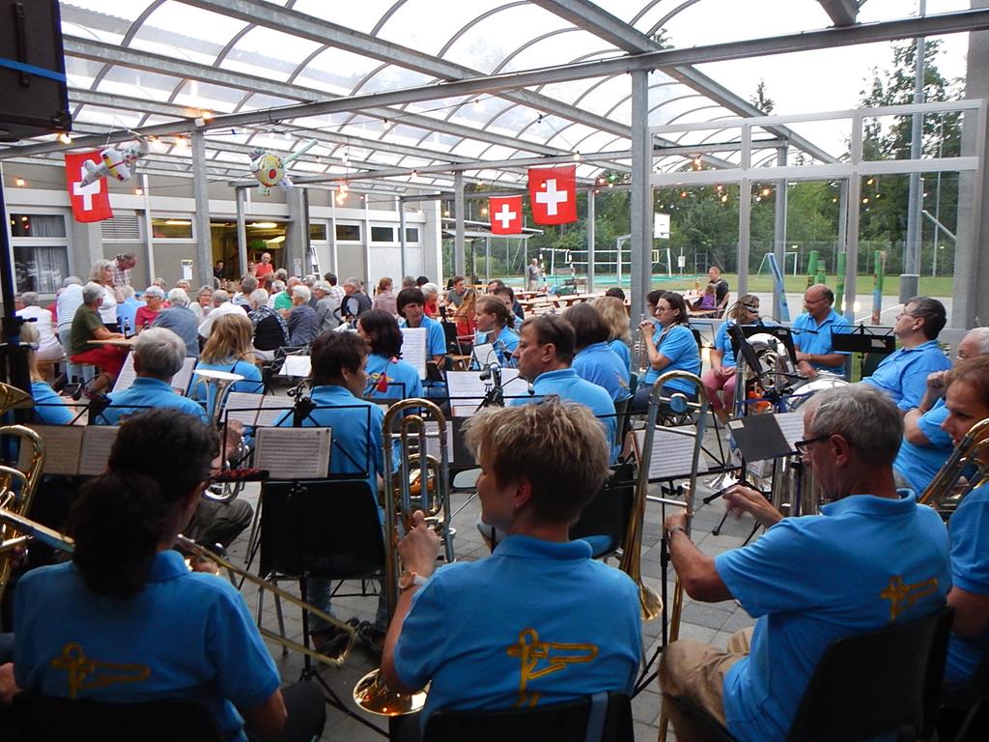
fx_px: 800
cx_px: 494
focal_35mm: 28
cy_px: 371
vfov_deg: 49.7
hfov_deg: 63.4
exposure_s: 1/20
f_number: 3.9
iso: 400
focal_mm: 5
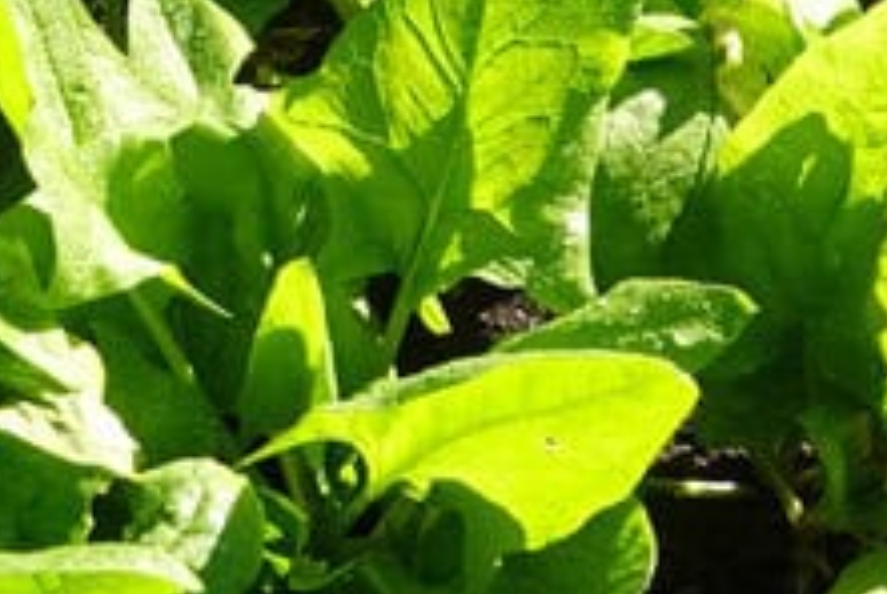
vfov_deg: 10.0
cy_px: -100
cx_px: -20
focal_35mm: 136
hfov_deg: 14.8
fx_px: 3355
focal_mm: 9
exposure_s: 1/200
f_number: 5
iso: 100
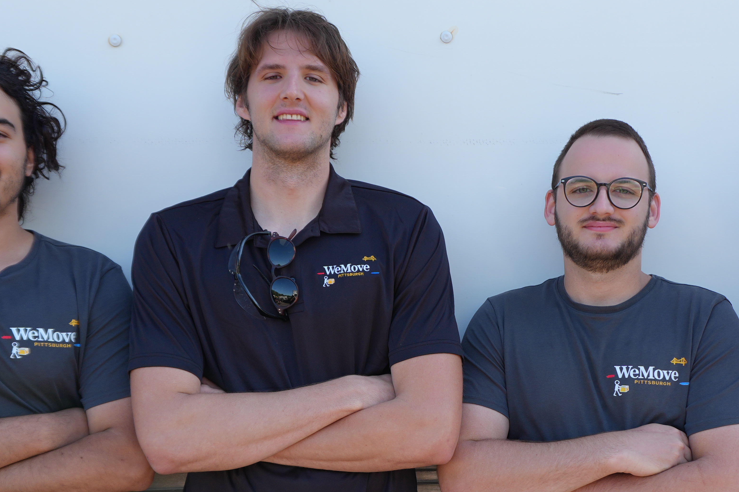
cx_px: 428
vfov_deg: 27.7
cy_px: 362
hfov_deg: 41.0
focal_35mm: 48
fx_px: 985
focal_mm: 16
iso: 100
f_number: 4
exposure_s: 1/200
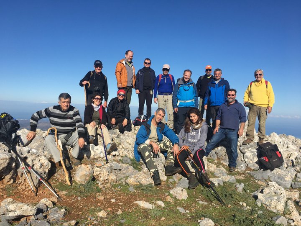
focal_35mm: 29
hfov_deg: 61.7
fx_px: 252
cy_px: 113
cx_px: 150
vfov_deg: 48.2
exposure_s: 1/2262
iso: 25
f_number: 2.2
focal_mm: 4.15
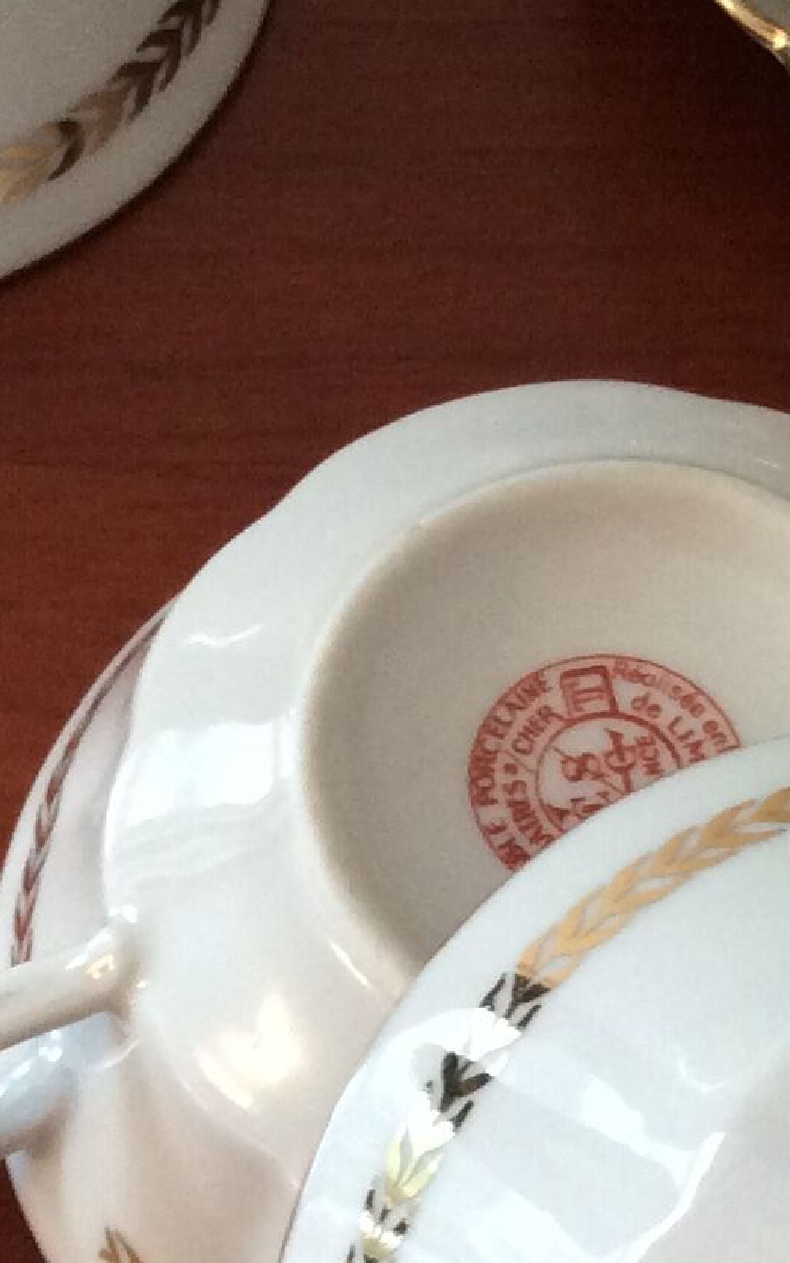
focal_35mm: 105
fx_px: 3615
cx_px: 769
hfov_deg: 12.3
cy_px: 914
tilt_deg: -66.8
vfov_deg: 19.7
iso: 160
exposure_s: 1/25
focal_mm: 3.3
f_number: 2.4
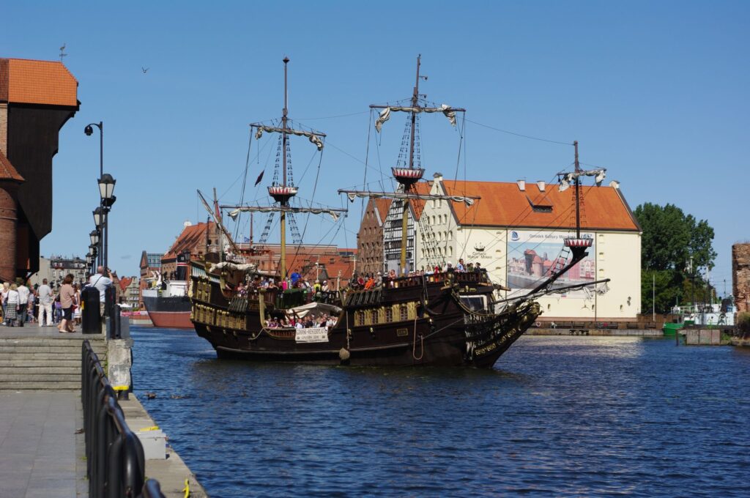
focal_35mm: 82
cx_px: 375
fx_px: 1717
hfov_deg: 24.6
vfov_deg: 16.5
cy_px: 249
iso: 100
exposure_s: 1/250
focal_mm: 55
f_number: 9.5
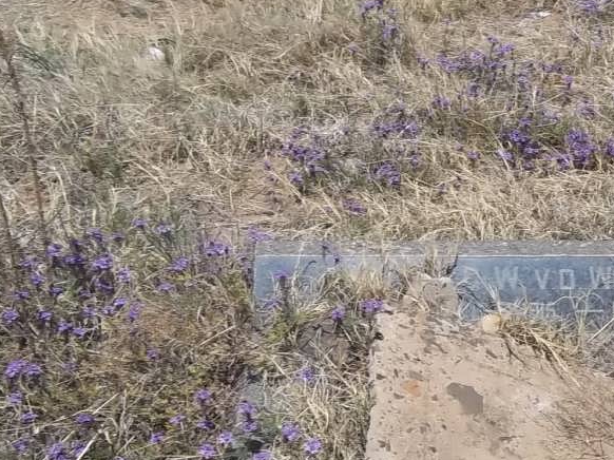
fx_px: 1170
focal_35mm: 66
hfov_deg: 27.9
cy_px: 264
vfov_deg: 22.2
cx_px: 594
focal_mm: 5.7
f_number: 5.5
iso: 80
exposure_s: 1/800
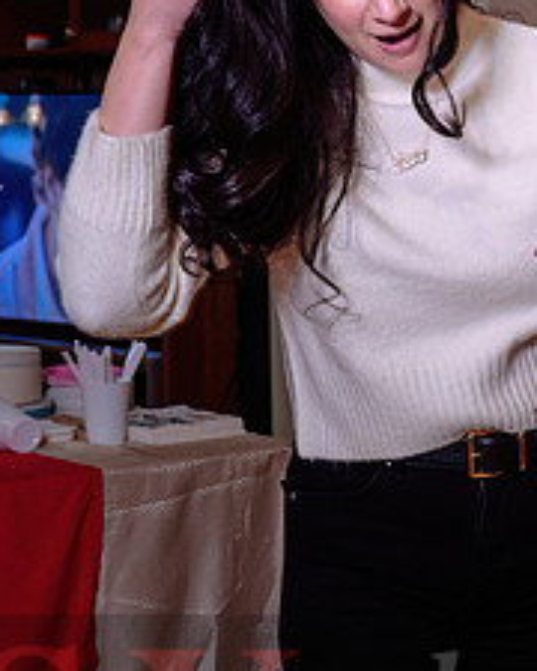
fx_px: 2086
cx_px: 761
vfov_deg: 18.2
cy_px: 224
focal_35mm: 105
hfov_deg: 13.9
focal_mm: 38
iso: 500
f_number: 4.5
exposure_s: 1/50
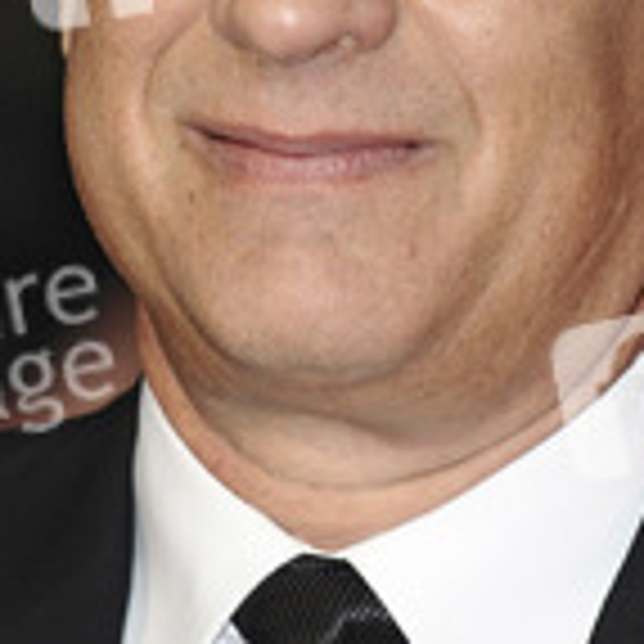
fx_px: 13138
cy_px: 149
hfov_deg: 2.8
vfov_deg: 2.8
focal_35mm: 624
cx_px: 376
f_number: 4.5
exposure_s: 1/250
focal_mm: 175
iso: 320
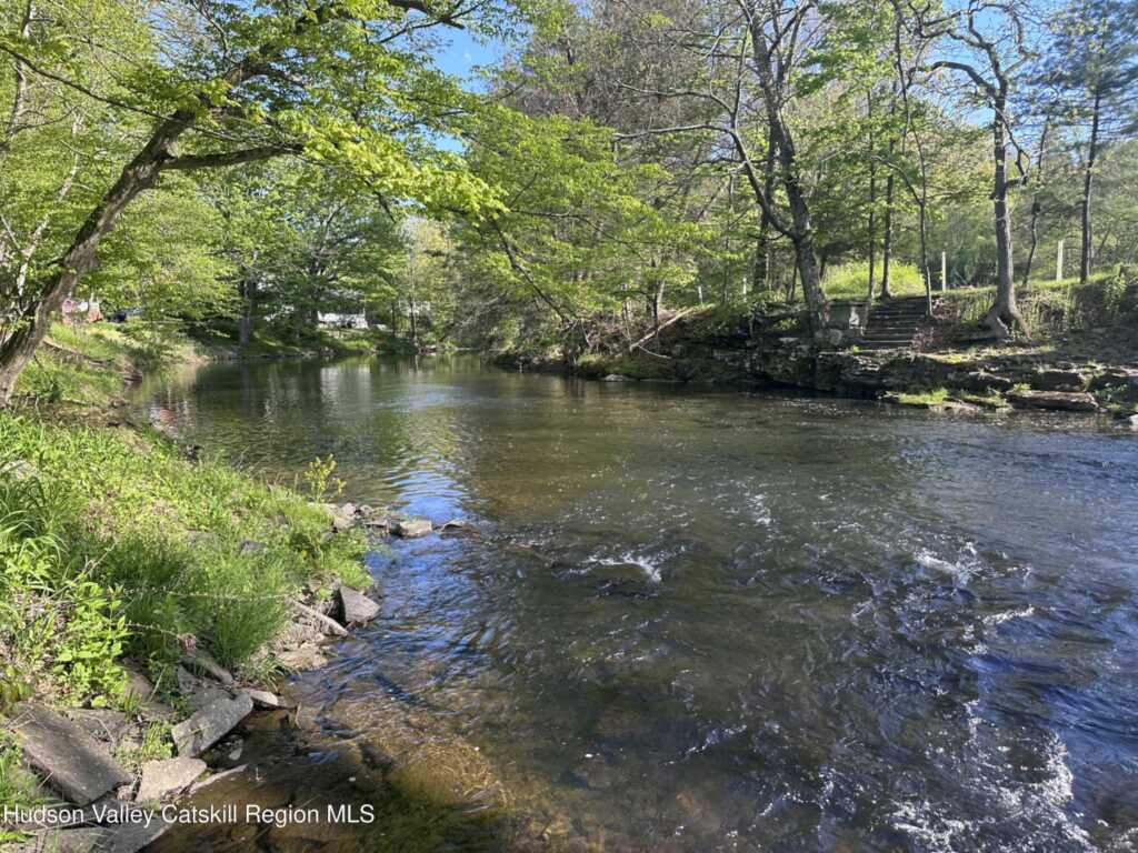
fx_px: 789
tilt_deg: -6.7
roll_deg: +0.4
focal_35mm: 24
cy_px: 426
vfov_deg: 56.8
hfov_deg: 71.6
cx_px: 569
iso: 80
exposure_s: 1/676
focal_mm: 6.86
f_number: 1.78
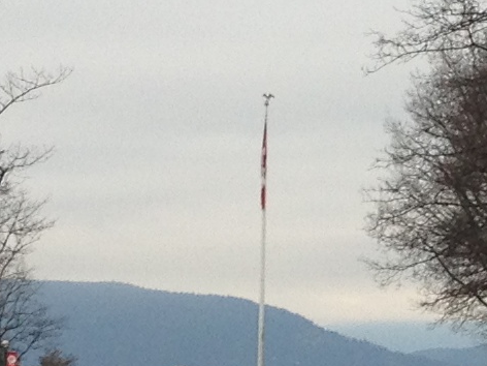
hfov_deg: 8.2
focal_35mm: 242
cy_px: 304
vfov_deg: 6.1
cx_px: 361
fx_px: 3405
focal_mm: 4.28
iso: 50
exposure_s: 1/176
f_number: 2.4
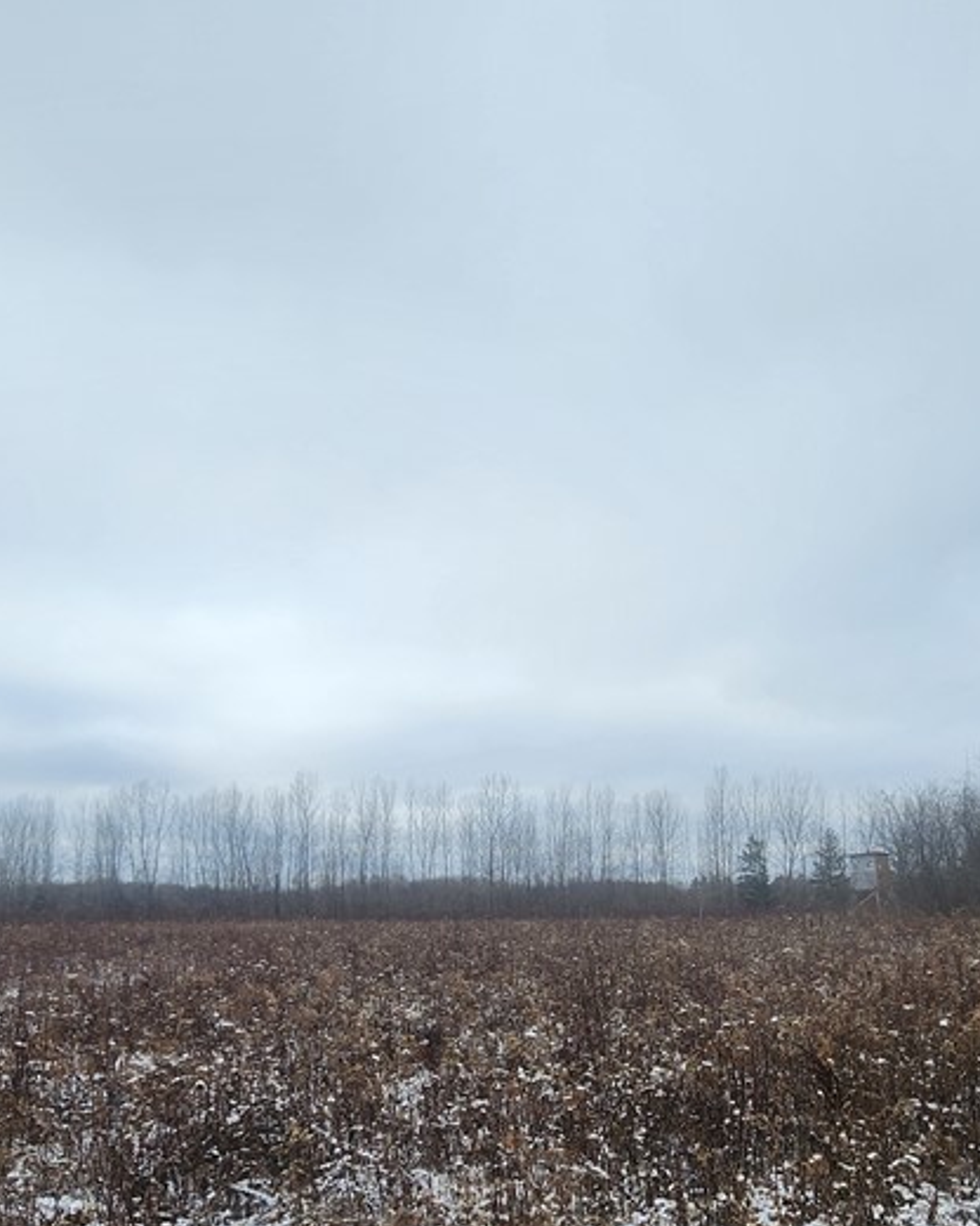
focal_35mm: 25
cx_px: 441
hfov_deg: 56.7
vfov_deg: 65.7
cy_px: 846
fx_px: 906
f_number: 2.2
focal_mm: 2.2
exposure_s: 1/994
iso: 50
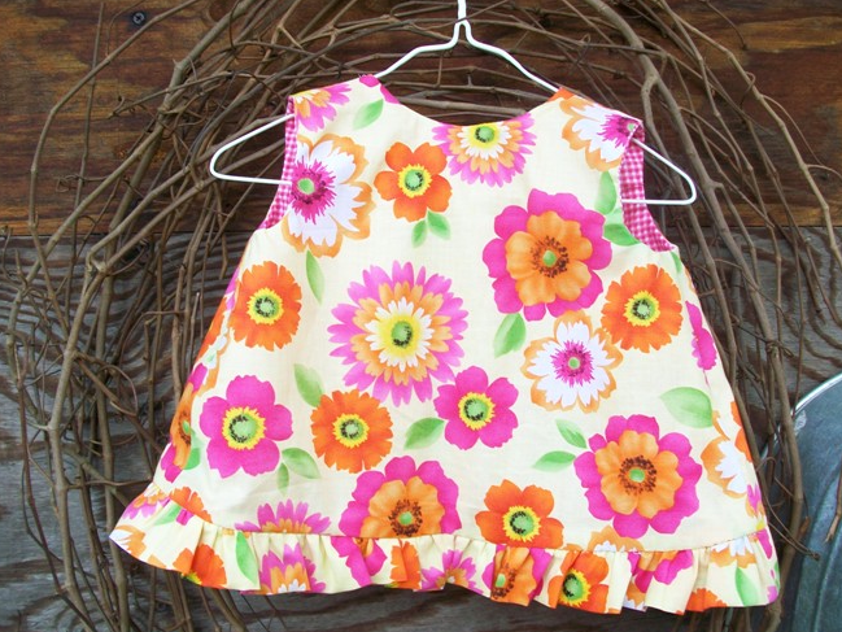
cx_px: 441
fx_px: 900
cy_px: 311
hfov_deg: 50.1
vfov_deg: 38.7
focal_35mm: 37
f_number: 2.8
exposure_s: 1/100
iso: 64
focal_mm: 5.7
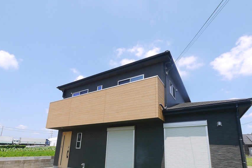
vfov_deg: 62.2
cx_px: 137
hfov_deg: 86.7
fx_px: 133
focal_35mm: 19
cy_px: 118
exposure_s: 1/400
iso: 160
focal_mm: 7
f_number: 7.1
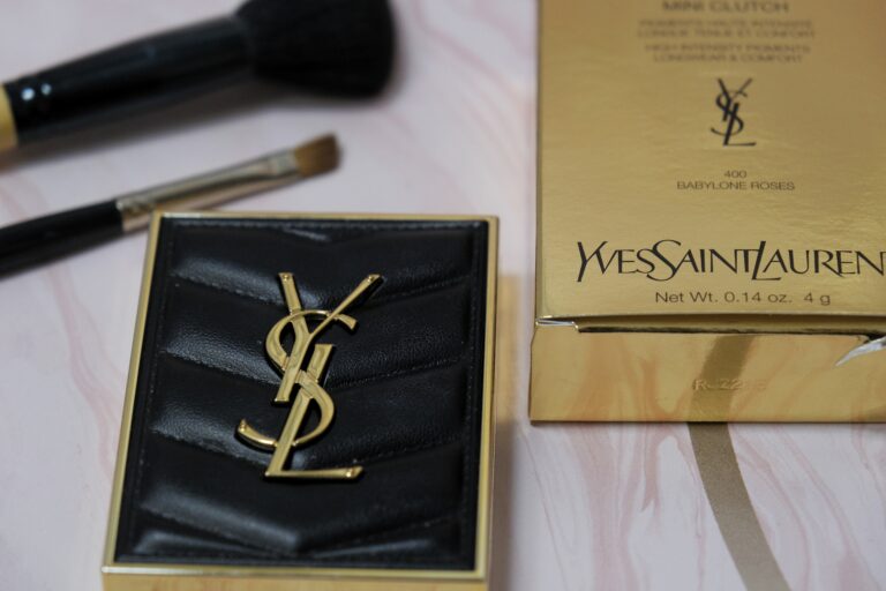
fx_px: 2953
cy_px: 296
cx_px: 443
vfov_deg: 11.4
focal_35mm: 120
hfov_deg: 17.1
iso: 800
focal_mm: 80
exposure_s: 1/125
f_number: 4.5
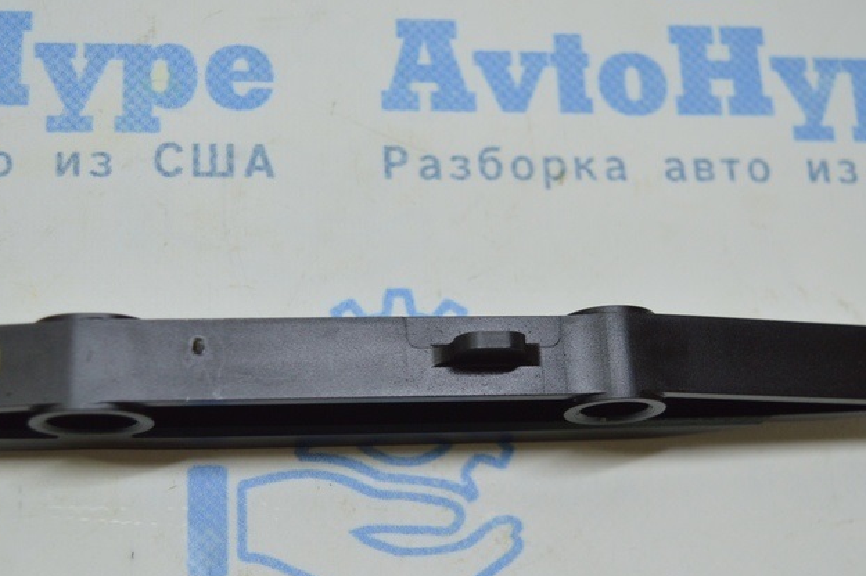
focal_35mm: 59
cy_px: 347
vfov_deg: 22.9
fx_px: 1418
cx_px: 378
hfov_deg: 33.9
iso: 400
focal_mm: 24
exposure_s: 1/100
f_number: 4
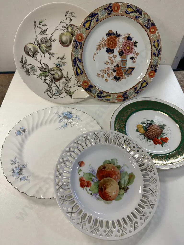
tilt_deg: -52.4
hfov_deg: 56.8
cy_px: 122
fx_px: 170
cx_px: 92
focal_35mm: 24
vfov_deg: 71.6
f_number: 1.78
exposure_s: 1/100
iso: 160
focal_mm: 6.86
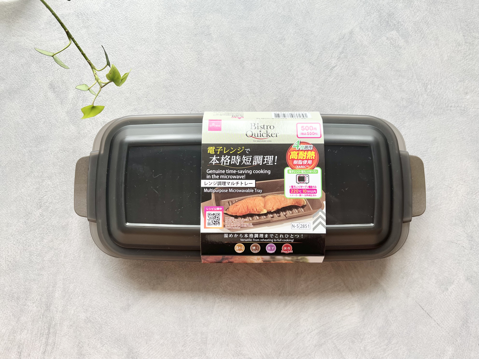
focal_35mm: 26
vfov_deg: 53.1
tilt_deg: -84.0
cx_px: 240
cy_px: 180
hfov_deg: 67.3
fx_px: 360
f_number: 1.6
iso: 50
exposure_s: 1/473
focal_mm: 5.1
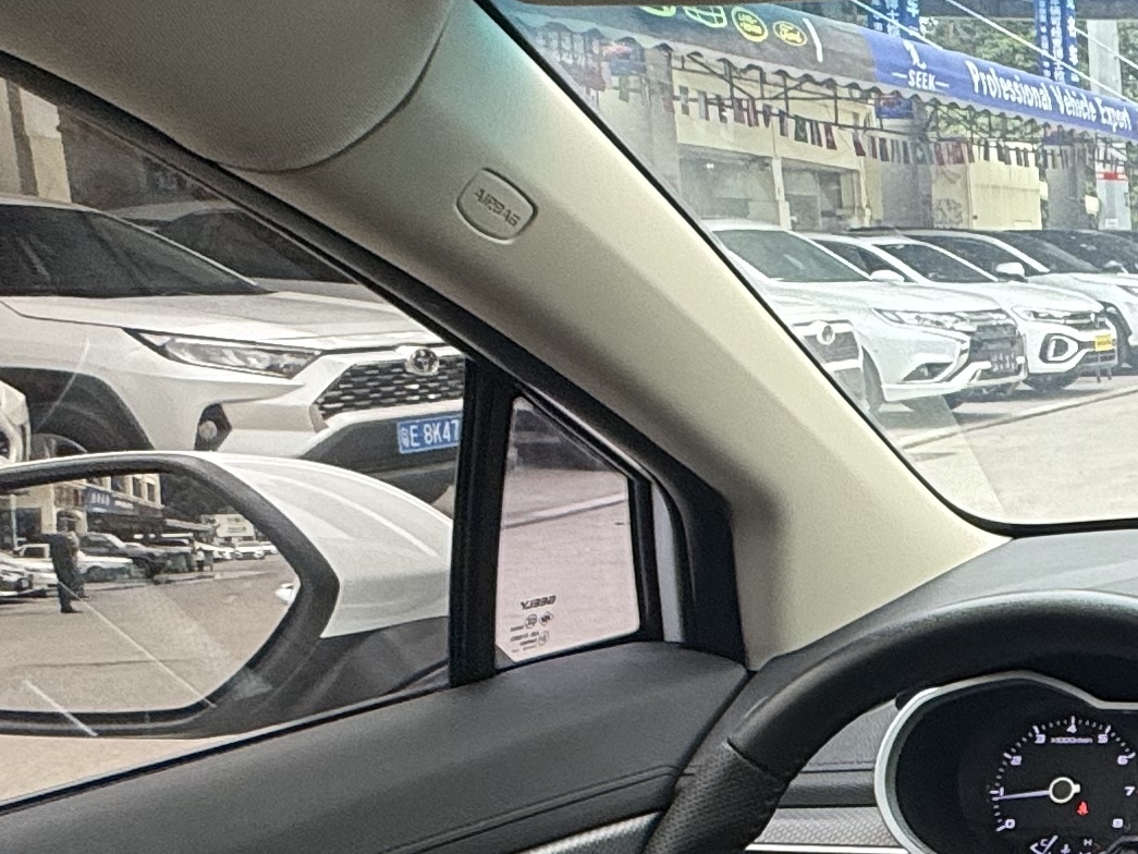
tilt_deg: -9.1
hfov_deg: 25.2
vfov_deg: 26.9
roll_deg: -0.1
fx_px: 1775
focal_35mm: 54
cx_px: 1777
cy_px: 537
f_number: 2.2
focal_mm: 2.22
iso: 80
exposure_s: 1/99
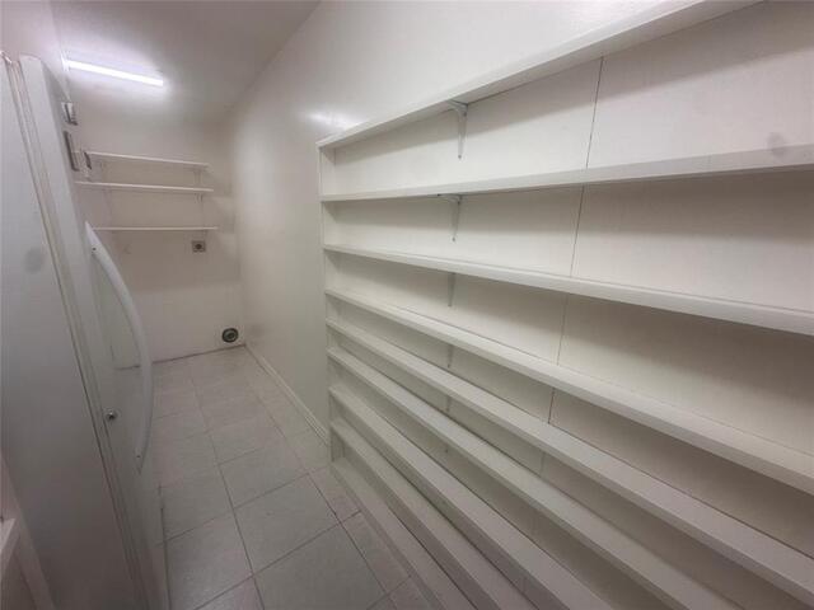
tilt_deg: -13.2
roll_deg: -1.7
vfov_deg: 85.7
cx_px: 407
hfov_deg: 102.1
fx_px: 329
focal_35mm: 14
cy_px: 305
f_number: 2.2
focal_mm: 2.22
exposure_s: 1/120
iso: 100
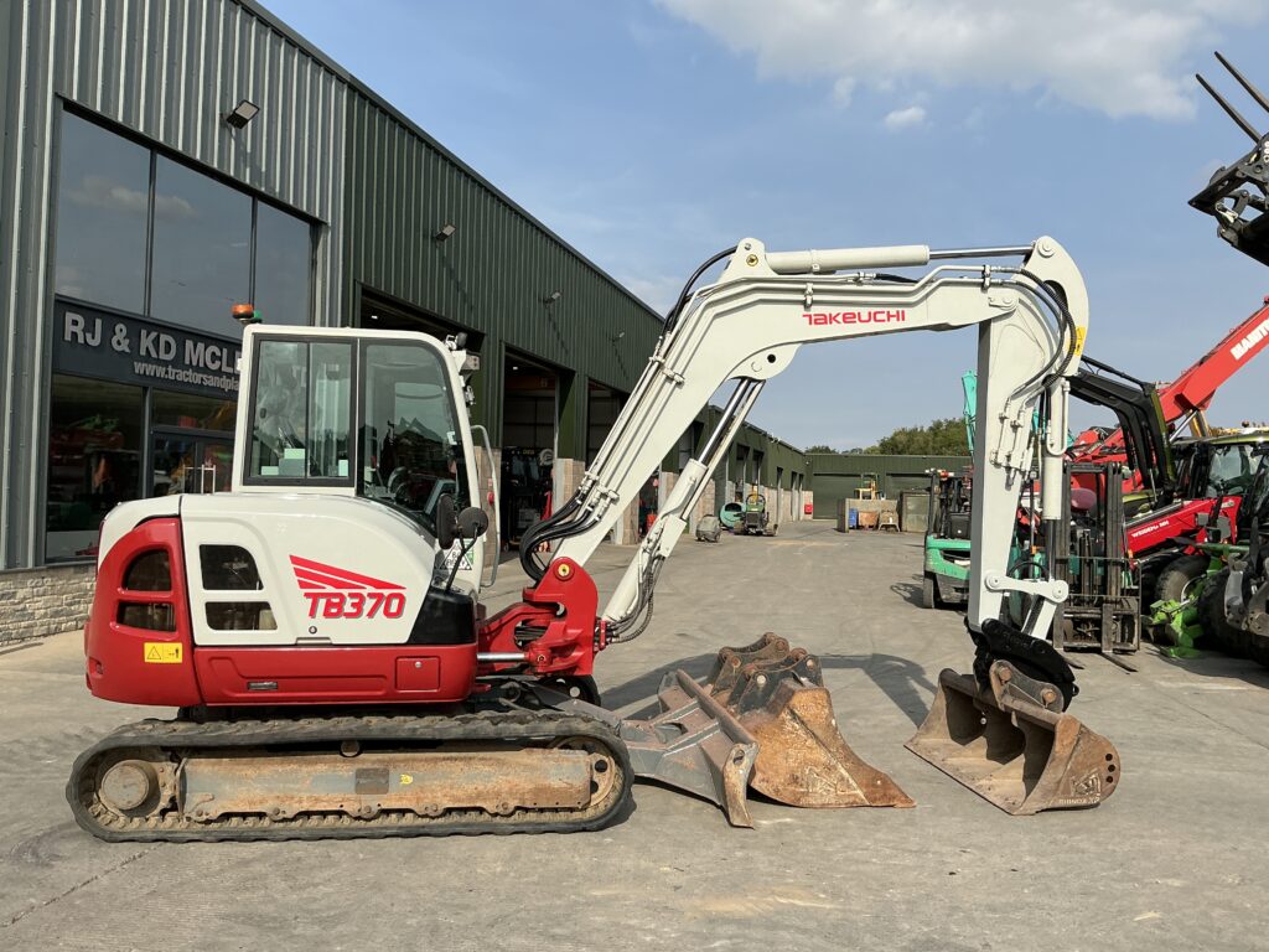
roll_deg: -2.3
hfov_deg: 63.4
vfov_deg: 49.7
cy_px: 476
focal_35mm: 28
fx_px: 1026
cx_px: 634
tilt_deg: +2.2
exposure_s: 1/2320
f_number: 1.8
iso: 25
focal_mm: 3
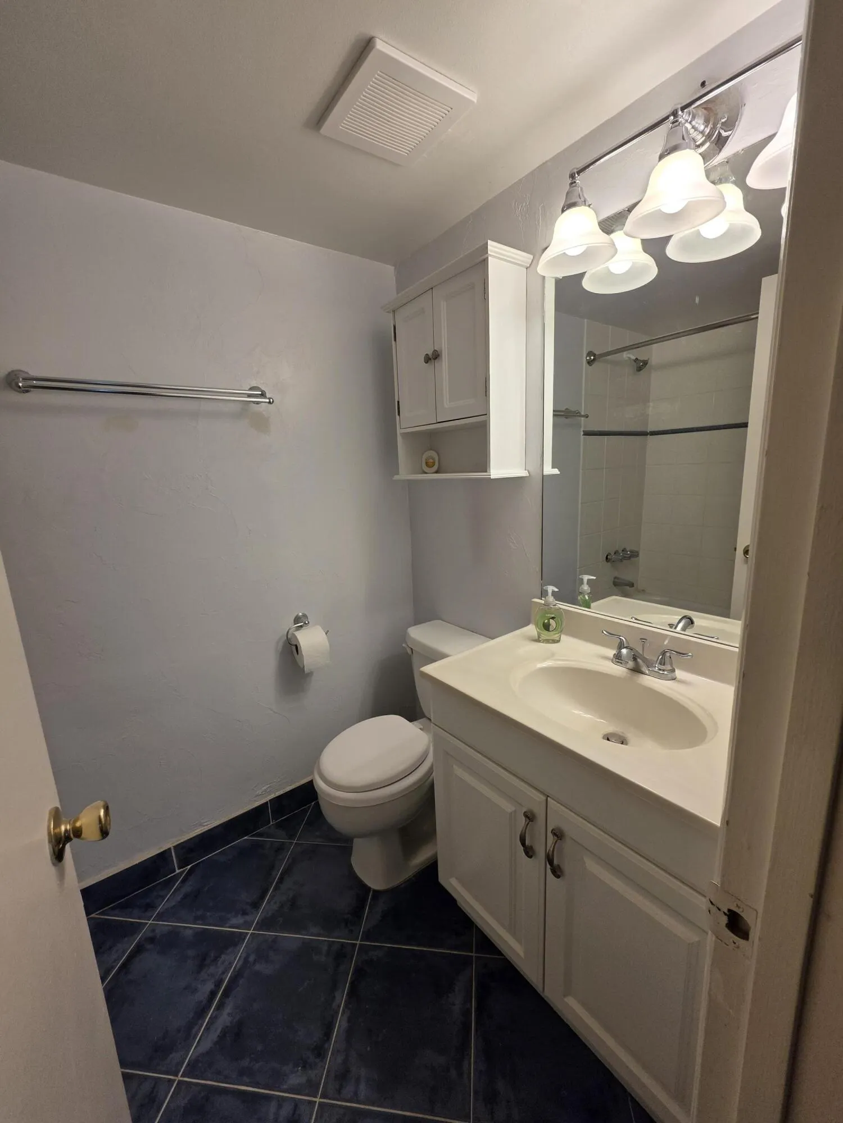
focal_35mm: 13
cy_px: 562
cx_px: 422
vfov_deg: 106.2
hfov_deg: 89.9
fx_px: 422
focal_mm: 2.2
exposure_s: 1/120
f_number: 1.9
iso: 64
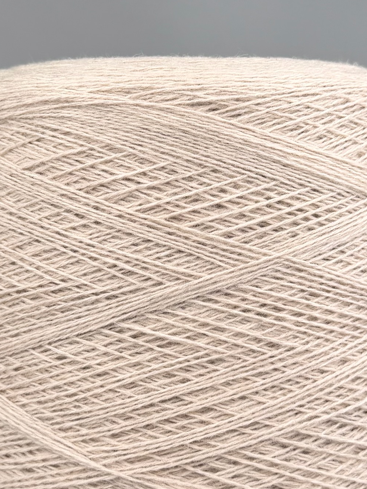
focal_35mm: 37
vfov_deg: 50.1
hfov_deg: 38.7
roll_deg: -0.9
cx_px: 185
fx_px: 523
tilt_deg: -3.4
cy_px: 255
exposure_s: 1/1156
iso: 80
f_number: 1.78
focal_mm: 6.76
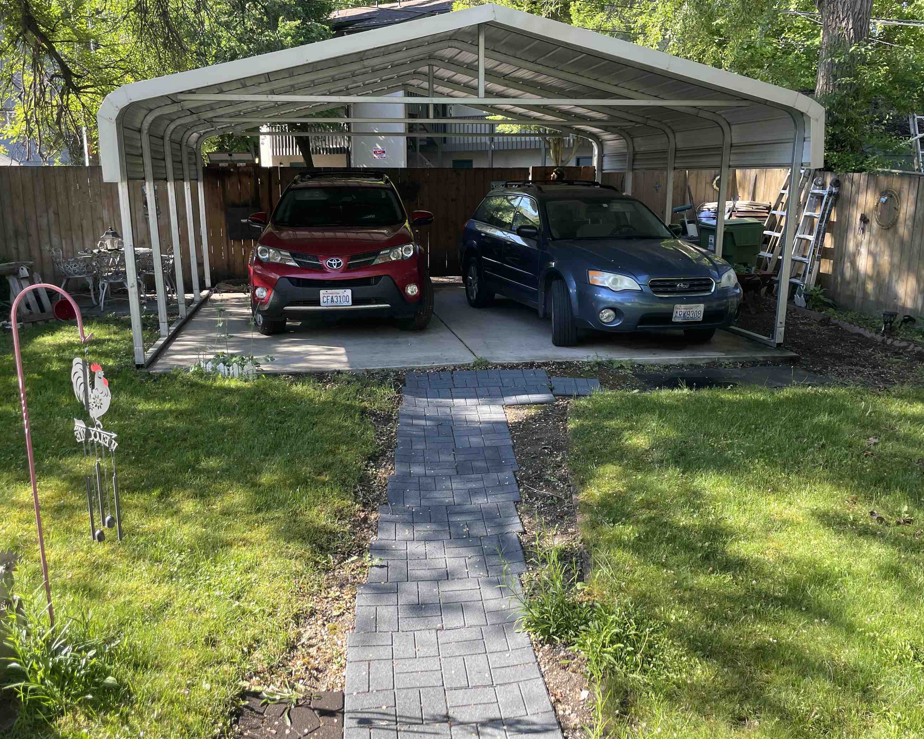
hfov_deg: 58.8
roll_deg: +0.1
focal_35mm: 30
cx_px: 444
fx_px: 820
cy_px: 379
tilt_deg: -12.3
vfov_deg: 48.5
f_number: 1.6
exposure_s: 1/321
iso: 32
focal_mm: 4.2
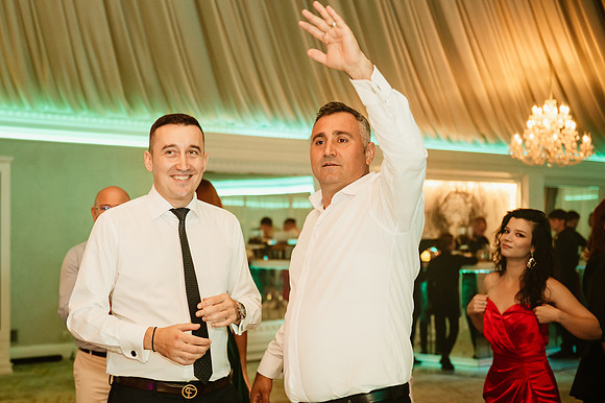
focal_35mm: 63
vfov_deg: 21.4
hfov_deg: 31.5
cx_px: 200
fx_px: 1063
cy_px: 236
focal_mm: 47
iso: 2000
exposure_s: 1/125
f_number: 2.8
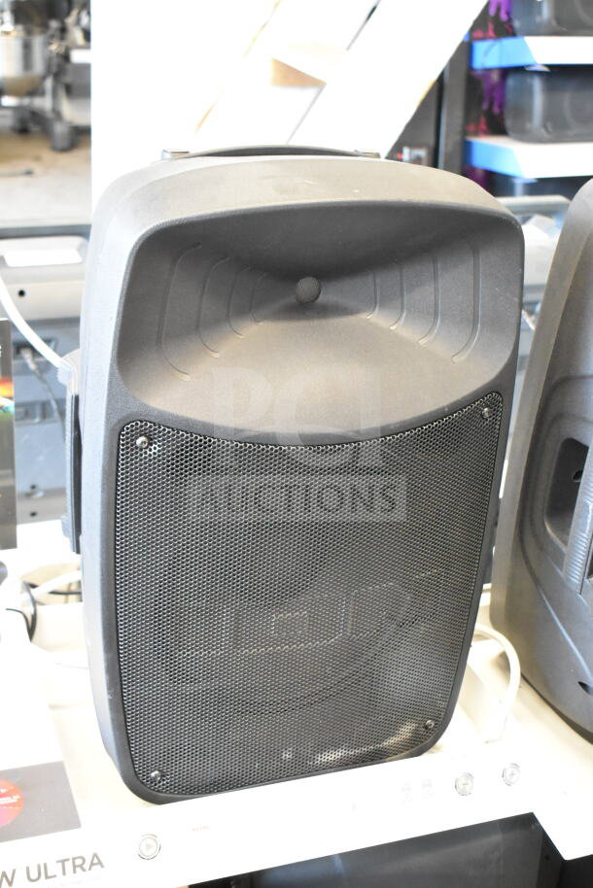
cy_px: 444
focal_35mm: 46
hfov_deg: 29.0
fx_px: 1148
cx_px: 296
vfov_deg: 42.3
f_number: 4.2
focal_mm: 31
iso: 7200
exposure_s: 1/50
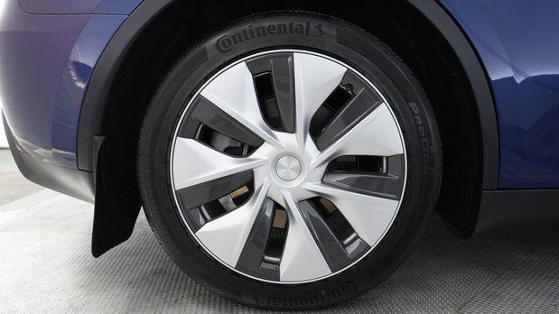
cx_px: 286
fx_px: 385
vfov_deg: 44.4
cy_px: 155
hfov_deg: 71.9
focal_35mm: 26
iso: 4000
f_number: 2.8
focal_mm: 24
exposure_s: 1/160
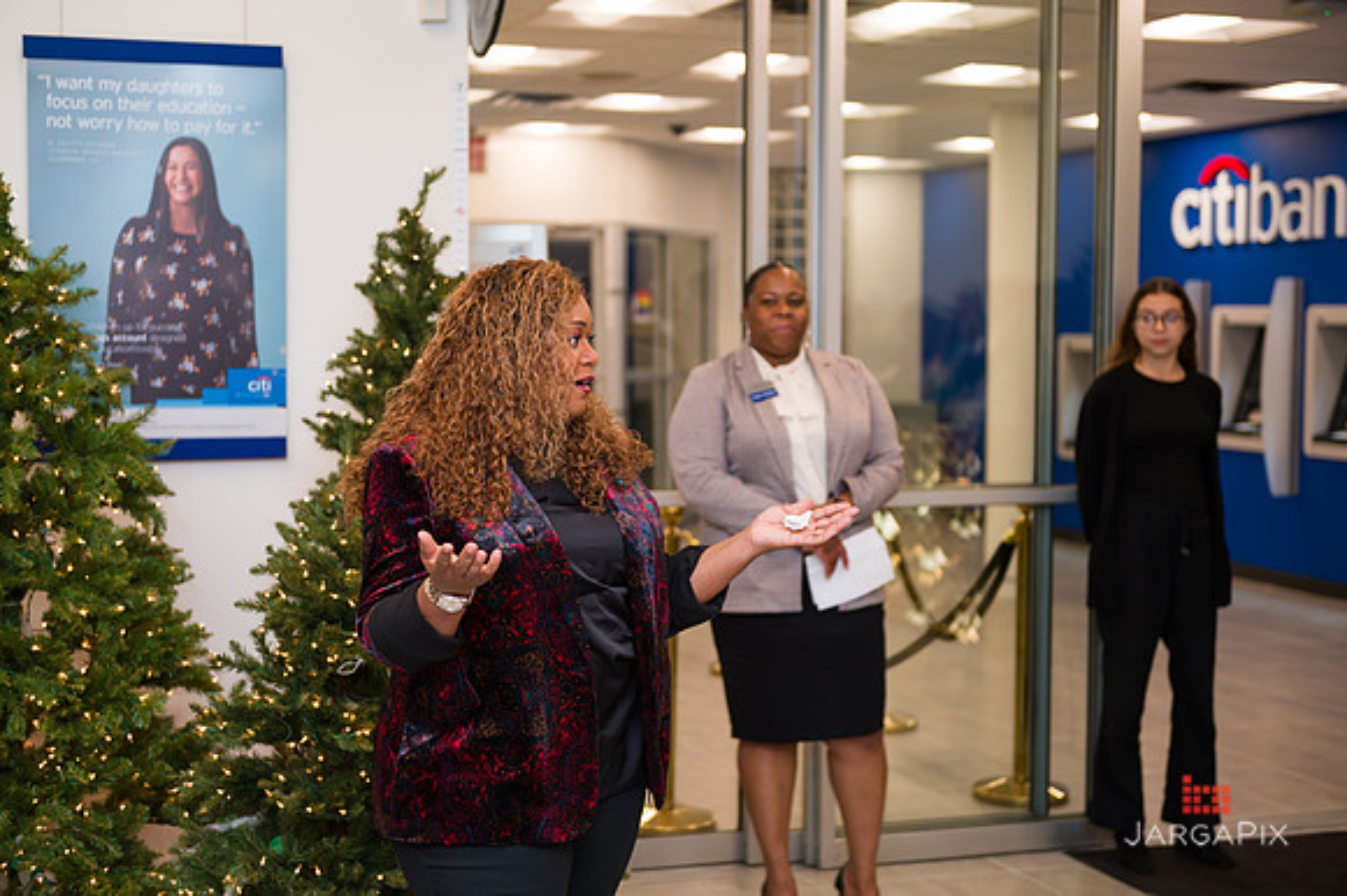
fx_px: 2094
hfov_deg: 35.7
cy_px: 448
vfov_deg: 24.2
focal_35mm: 56
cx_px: 674
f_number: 3.2
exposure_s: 1/200
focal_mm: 56
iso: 400
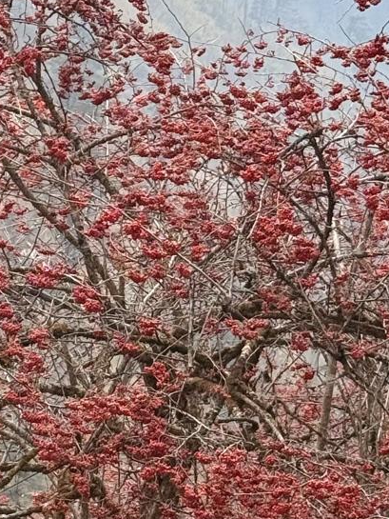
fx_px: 2531
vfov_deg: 11.6
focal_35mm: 169
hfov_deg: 8.8
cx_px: 170
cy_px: 423
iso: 80
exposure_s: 1/1403
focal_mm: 6.76
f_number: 1.78
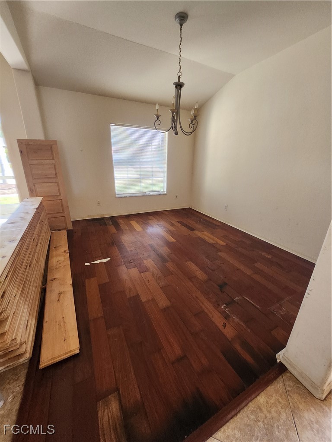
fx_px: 166
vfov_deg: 106.2
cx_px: 166
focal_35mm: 13
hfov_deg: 89.9
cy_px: 221
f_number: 2.2
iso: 250
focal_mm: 1.74
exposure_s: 1/60
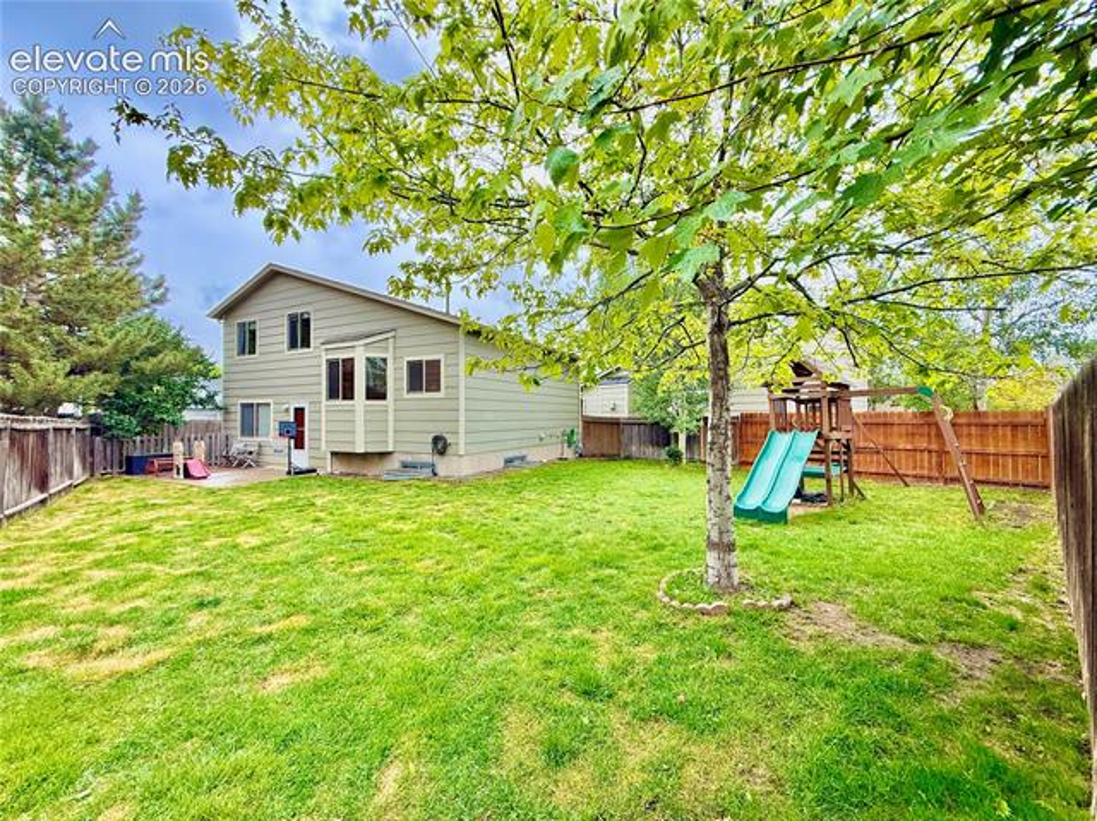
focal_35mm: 14
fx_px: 443
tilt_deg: +1.3
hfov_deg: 102.1
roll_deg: -0.2
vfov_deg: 85.6
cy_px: 410
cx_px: 548
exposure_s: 1/535
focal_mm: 2.22
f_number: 2.2
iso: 64
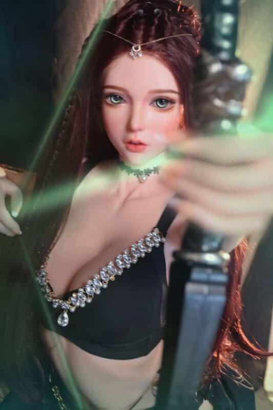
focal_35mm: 60
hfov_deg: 22.6
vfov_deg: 33.4
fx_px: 683
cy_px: 205
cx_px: 136
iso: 800
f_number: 7.1
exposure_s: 1/25
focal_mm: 40
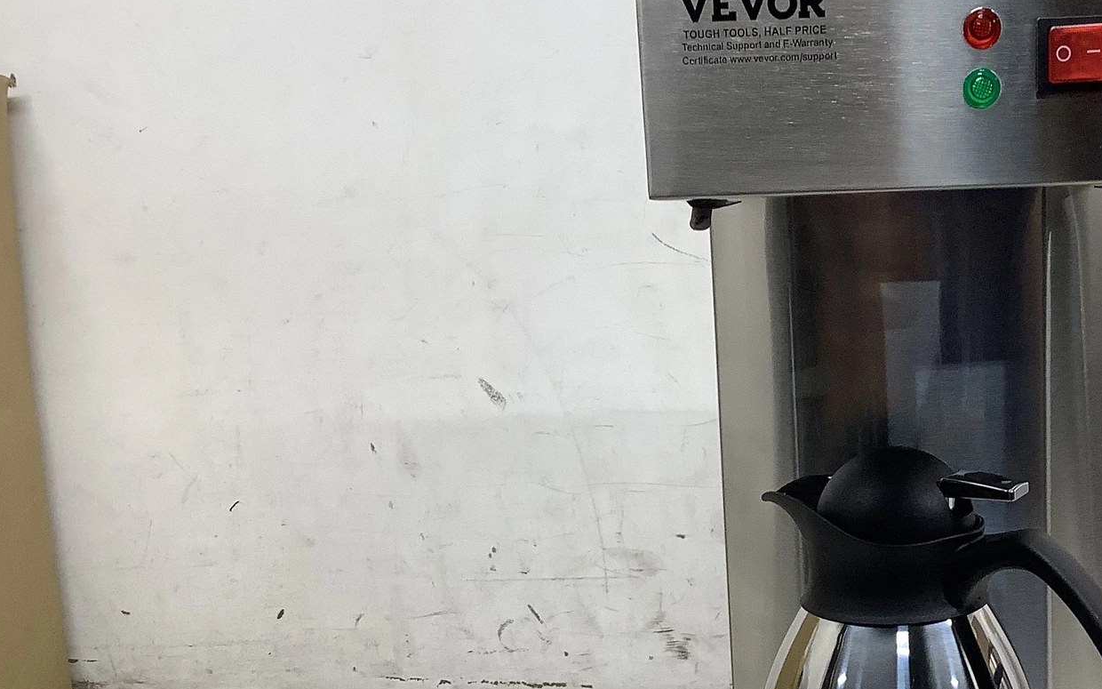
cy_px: 530
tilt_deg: -14.2
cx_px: 851
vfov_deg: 24.1
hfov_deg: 37.1
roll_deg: +2.2
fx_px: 1592
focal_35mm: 53
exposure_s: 1/120
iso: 64
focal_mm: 3.3
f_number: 2.4
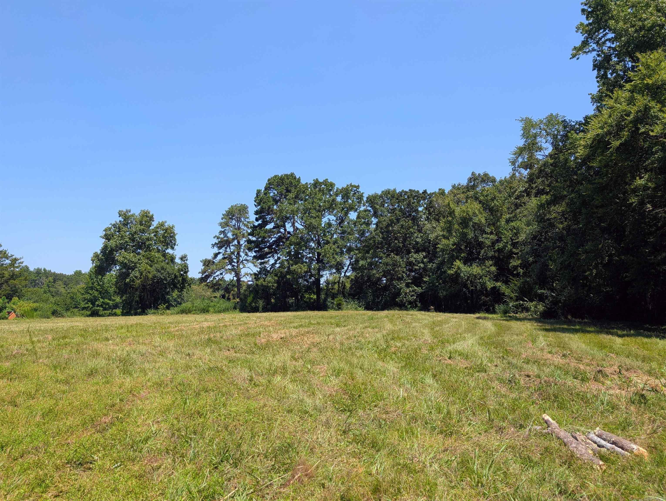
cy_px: 250
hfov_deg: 71.5
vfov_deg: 56.9
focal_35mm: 24
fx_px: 462
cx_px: 333
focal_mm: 6.9
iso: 22
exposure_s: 1/635
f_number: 1.68
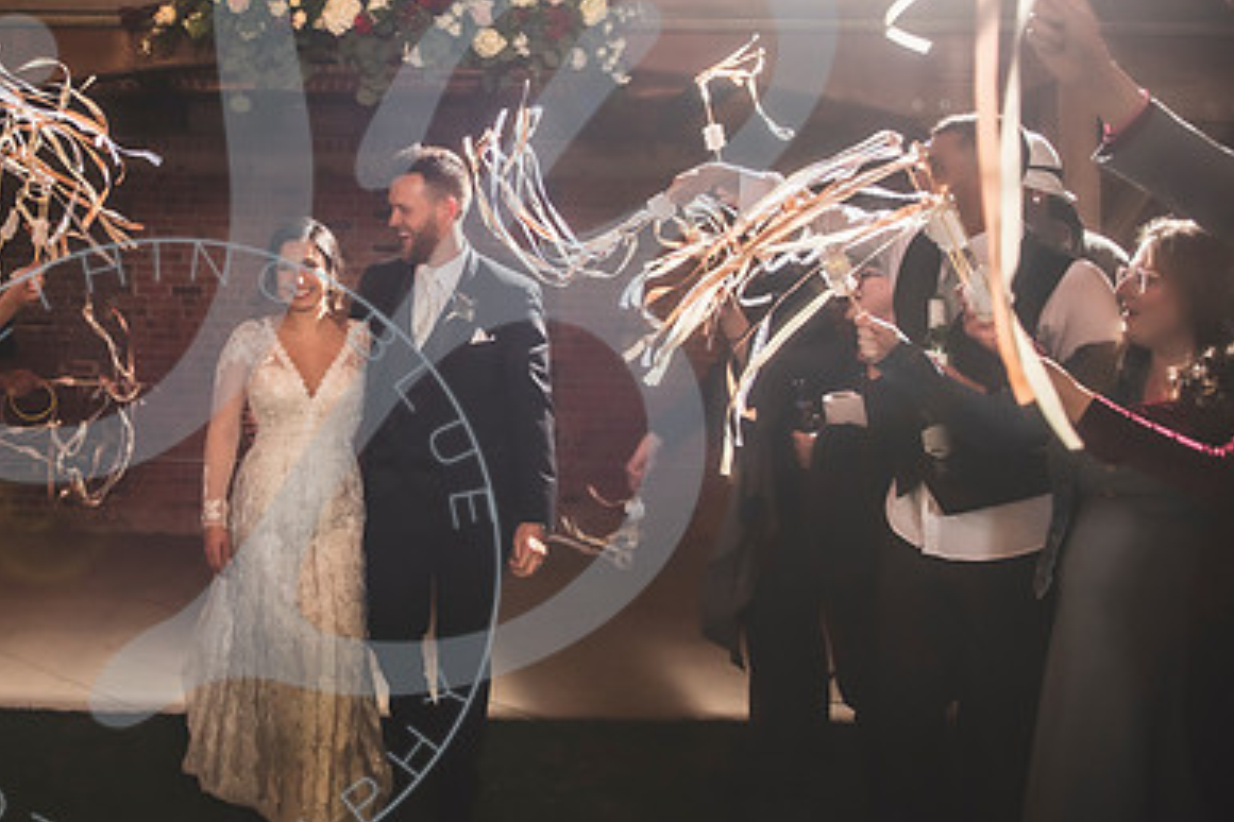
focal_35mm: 36
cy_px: 298
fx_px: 1234
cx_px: 332
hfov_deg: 51.2
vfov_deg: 36.6
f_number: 2.8
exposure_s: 1/200
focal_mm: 24
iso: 1000
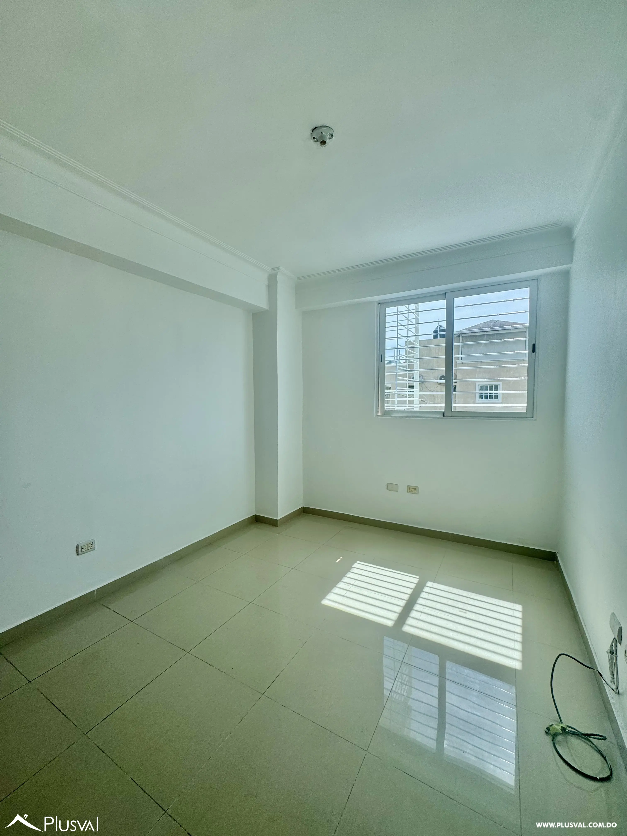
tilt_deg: -4.0
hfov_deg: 85.7
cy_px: 418
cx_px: 314
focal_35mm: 14
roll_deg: +0.5
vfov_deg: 102.1
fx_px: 338
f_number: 2.2
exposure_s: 1/392
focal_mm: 2.22
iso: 40
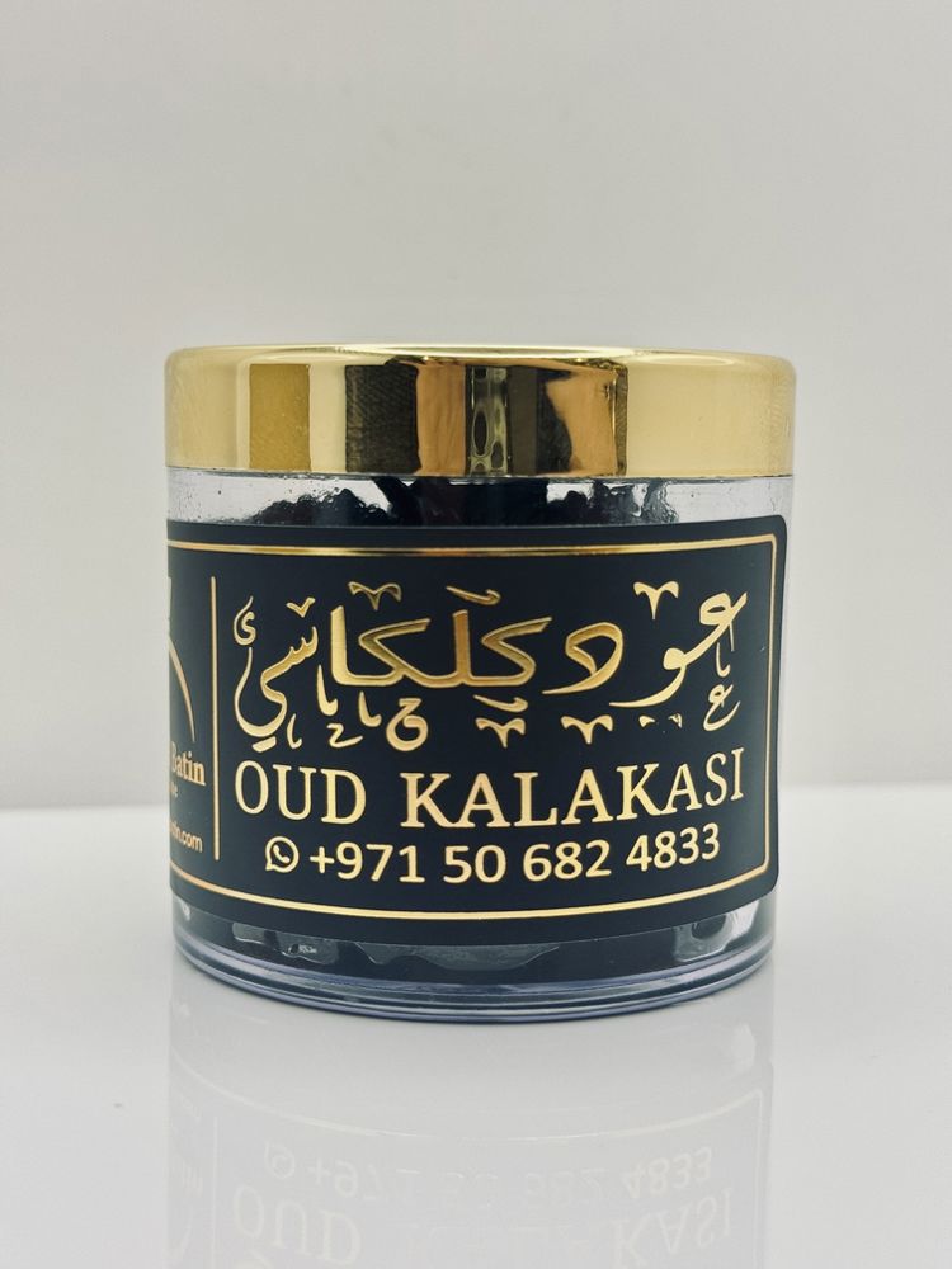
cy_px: 634
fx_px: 1760
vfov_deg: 39.7
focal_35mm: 48
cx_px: 476
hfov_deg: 30.3
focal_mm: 6.76
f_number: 1.78
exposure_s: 1/658
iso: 64
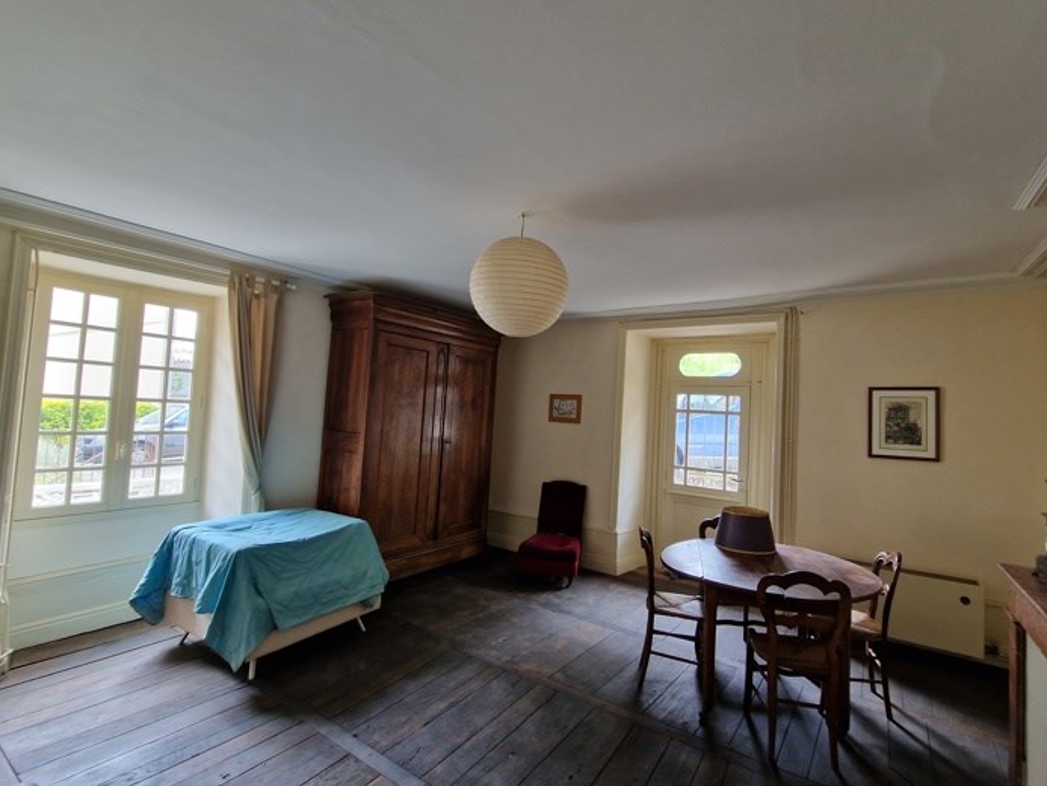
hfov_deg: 97.7
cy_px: 385
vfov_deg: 81.8
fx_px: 454
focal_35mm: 15
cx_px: 583
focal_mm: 2.2
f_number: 2.2
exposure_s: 1/50
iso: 160
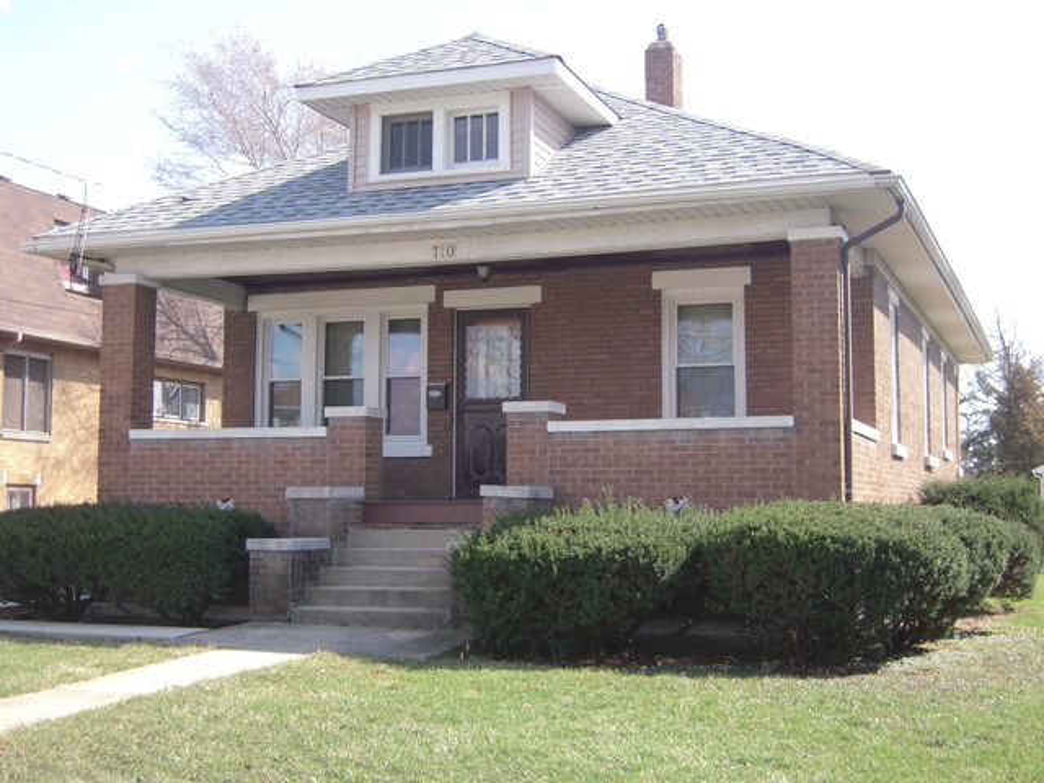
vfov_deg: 29.1
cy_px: 392
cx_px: 522
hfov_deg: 38.2
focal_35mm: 50
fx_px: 1508
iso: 100
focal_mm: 8.9
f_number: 3.5
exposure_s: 1/250
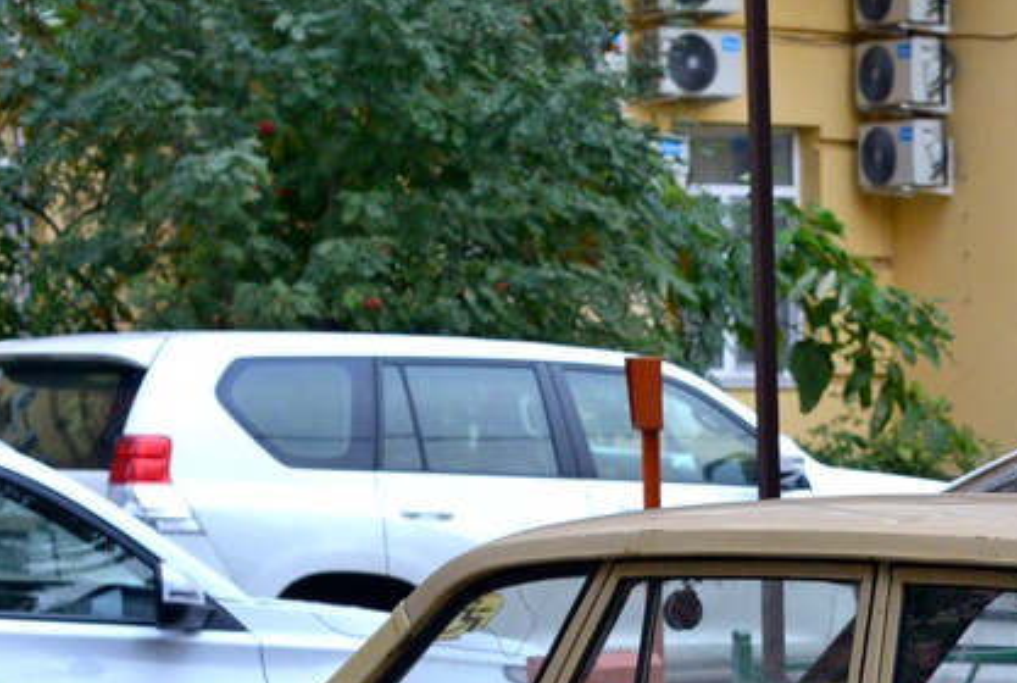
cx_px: 1454
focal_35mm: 168
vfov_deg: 8.2
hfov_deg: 11.7
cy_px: 688
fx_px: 4756
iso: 1250
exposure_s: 1/100
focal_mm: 50
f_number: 5.6
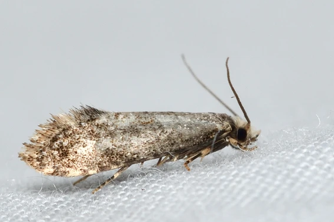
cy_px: 115
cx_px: 146
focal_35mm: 255
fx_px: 2364
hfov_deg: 8.1
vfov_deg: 5.4
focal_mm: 150
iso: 100
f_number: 9
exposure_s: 1/250
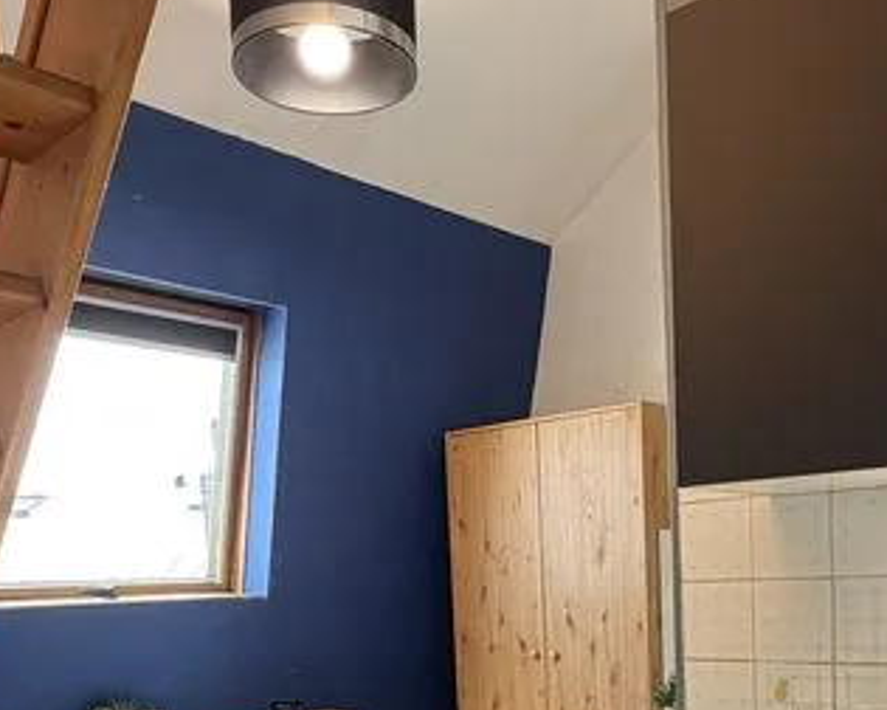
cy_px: 658
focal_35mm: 39
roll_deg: +2.1
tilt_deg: -4.1
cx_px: 521
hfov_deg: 46.6
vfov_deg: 35.6
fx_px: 1024
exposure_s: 1/121
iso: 200
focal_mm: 2.22
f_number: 2.2
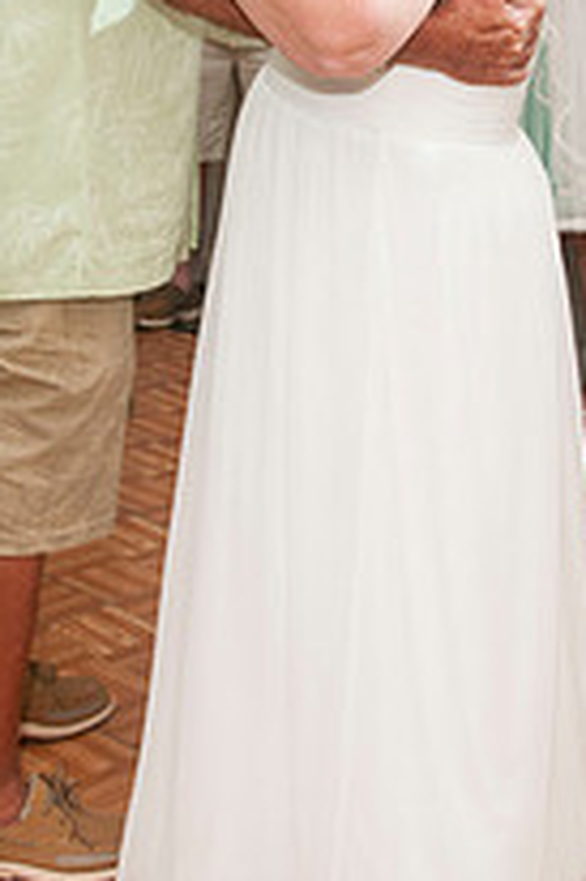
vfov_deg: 23.5
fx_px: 2079
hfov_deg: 16.0
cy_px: 133
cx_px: 387
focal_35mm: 85
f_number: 5.6
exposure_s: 1/250
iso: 400
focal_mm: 26
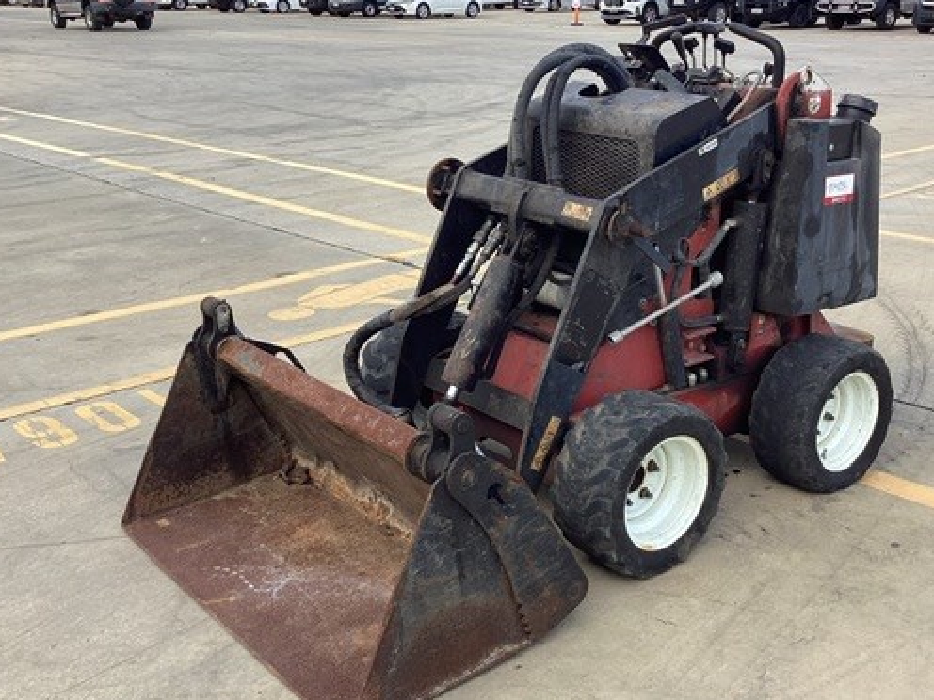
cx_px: 520
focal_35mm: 40
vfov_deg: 36.0
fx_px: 1079
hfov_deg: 46.7
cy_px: 358
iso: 25
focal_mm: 3.3
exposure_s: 1/198
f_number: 2.4
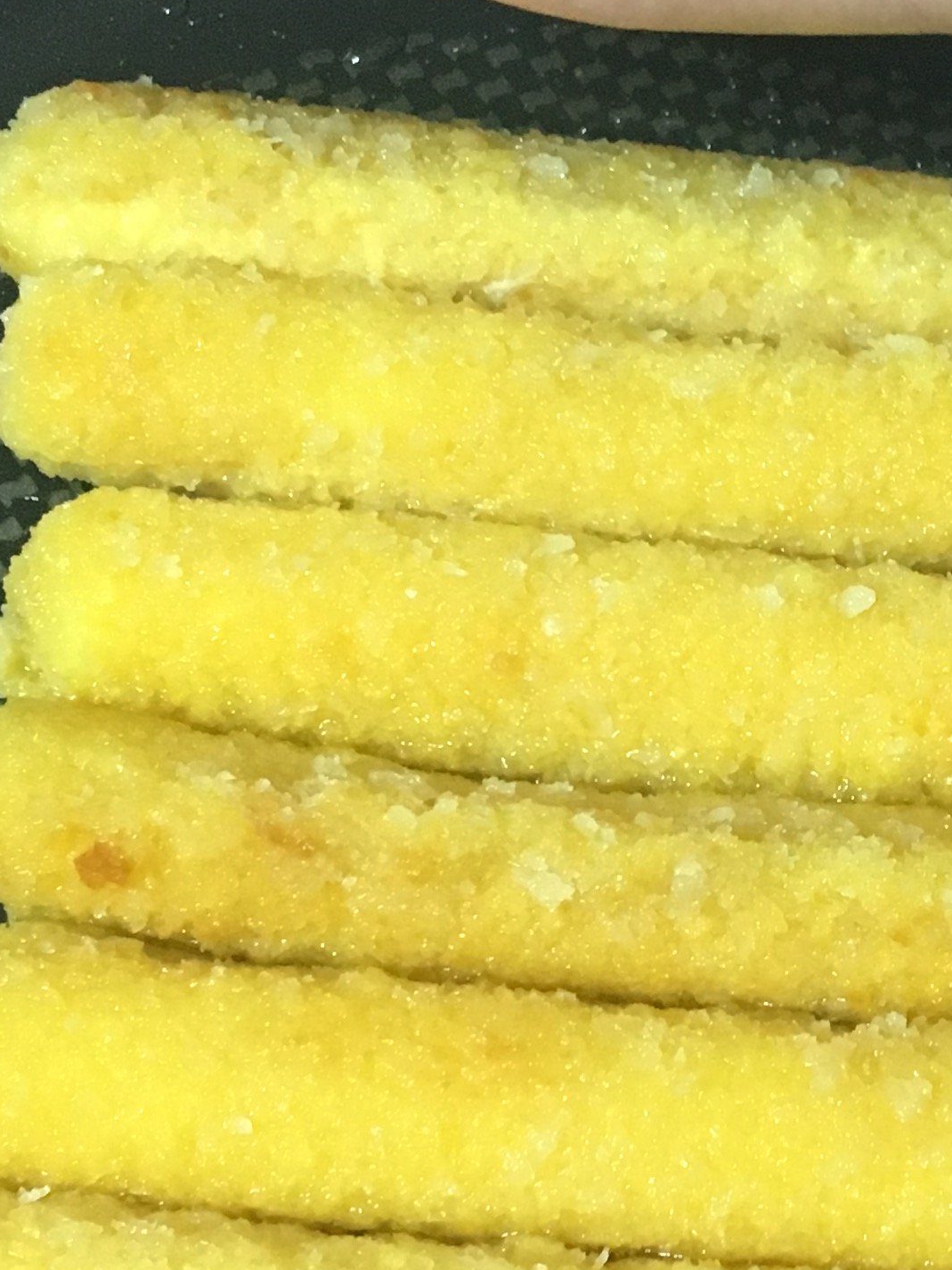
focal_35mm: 82
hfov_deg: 17.5
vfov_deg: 23.8
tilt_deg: -63.2
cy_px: 616
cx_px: 1013
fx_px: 3008
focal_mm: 4.15
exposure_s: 1/30
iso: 200
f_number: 2.2
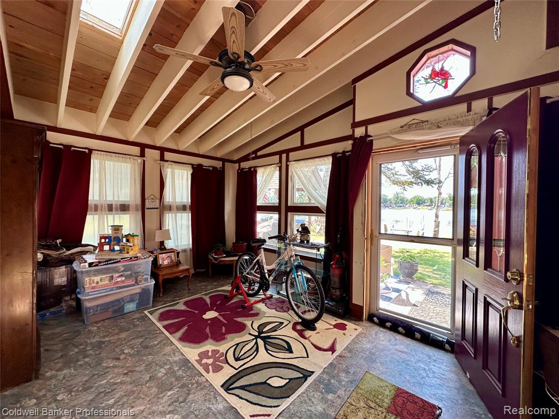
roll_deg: -0.7
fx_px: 226
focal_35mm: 14
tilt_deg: -1.2
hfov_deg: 102.1
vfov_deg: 85.7
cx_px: 280
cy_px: 210
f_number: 2.2
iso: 100
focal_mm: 2.22
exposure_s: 1/99
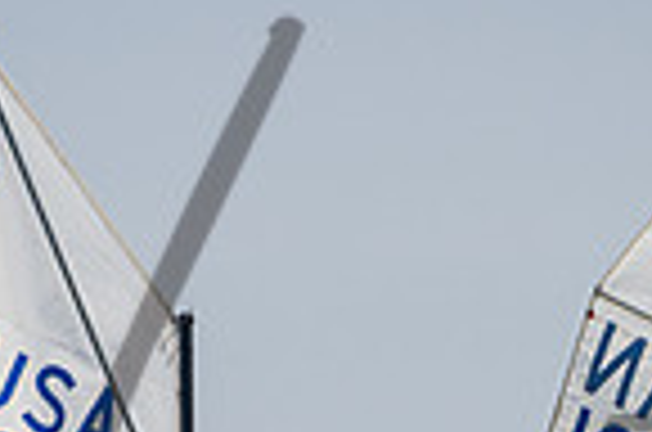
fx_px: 26836
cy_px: 529
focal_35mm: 1485
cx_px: 346
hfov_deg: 1.4
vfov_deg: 0.9
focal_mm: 370
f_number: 8
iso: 250
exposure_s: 1/1250
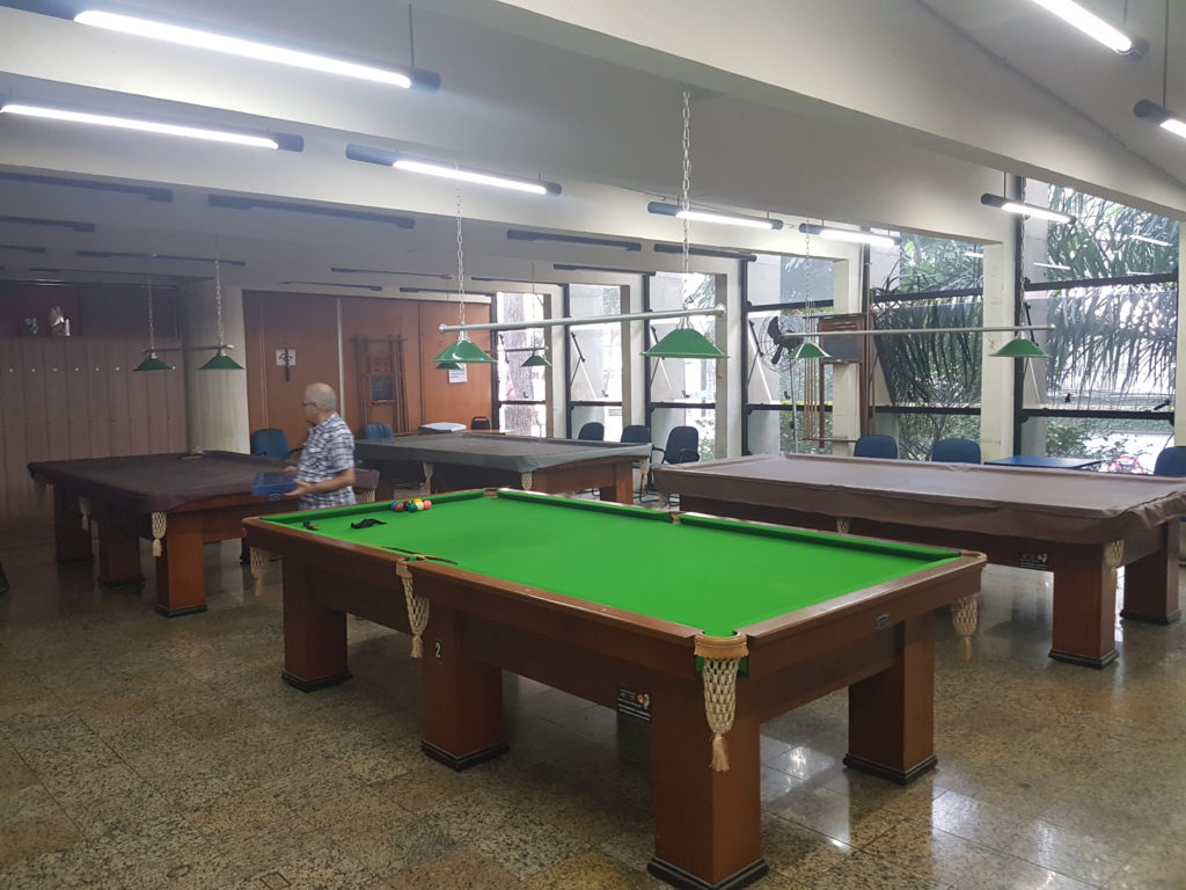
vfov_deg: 53.1
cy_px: 445
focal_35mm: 26
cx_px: 593
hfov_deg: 67.3
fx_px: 891
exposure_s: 1/30
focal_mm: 4.2
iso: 160
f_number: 1.7
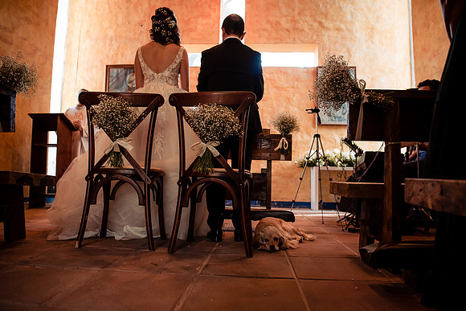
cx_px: 233
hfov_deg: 73.7
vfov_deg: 53.2
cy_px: 156
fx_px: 311
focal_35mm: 24
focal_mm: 24
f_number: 2.8
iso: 1250
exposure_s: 1/160
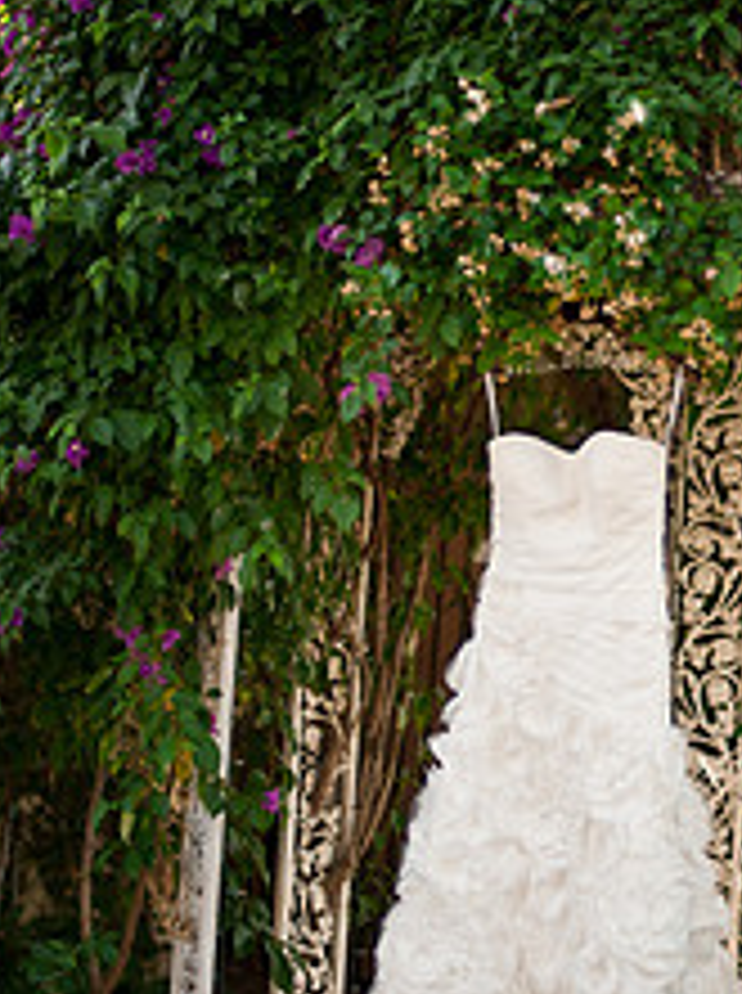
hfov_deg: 15.0
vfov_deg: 20.1
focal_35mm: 98
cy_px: 540
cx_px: 564
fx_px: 2809
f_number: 1.4
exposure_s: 1/1000
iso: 200
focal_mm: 50
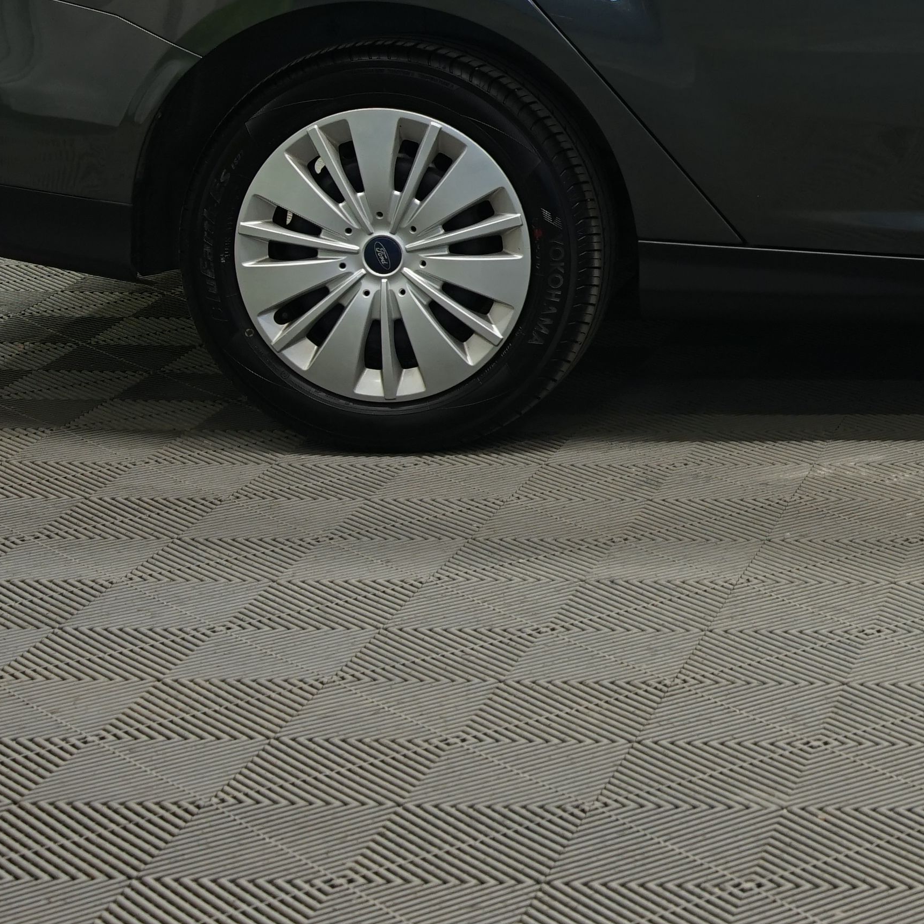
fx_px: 3231
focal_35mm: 107
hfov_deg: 15.5
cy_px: 34
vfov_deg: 16.0
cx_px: 1217
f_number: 5.6
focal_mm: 36
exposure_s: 1/15
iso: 500
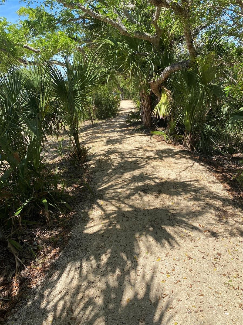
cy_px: 162
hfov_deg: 53.1
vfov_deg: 67.3
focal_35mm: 26
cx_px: 122
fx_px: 243
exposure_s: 1/1484
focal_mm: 4.25
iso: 32
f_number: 1.8
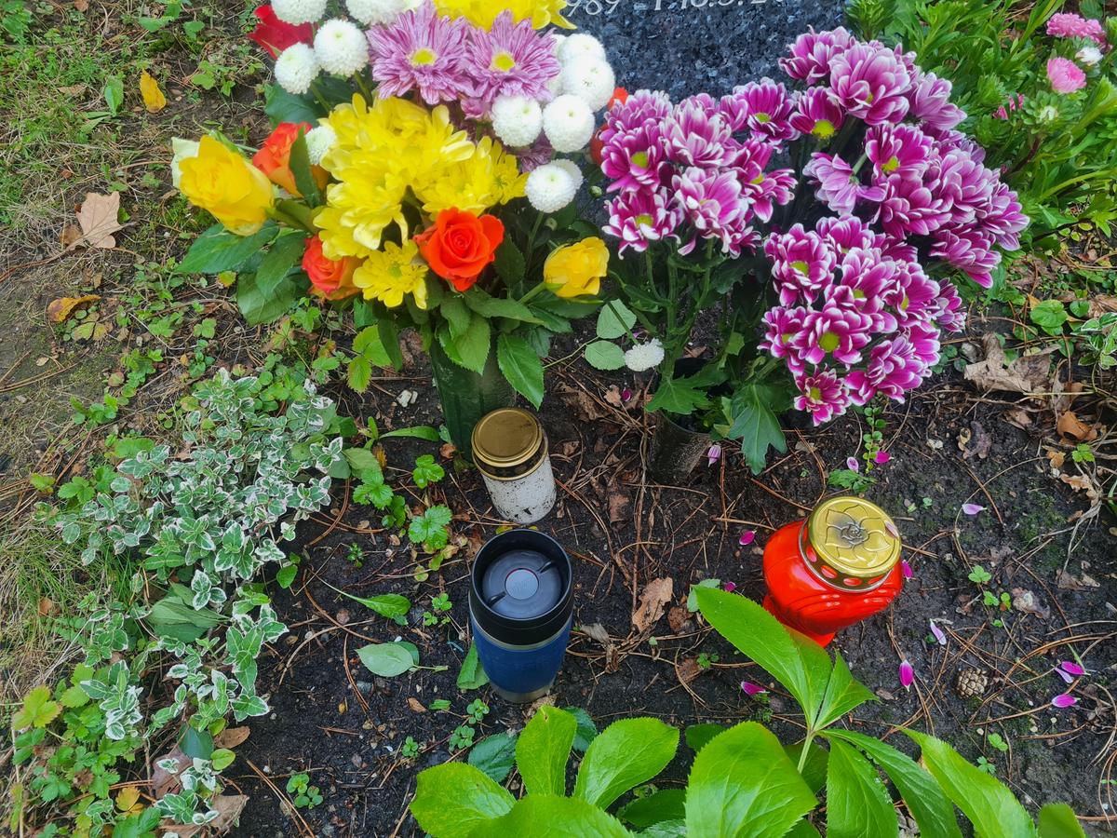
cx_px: 558
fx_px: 839
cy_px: 419
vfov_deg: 53.1
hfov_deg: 67.3
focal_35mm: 26
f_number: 1.8
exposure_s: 1/100
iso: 50
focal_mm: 5.4
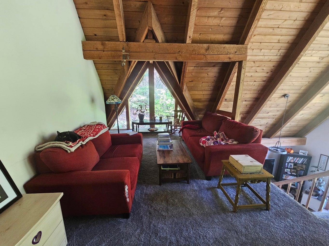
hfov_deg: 106.2
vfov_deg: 89.9
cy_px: 123
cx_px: 164
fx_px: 124
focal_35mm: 13
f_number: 2.2
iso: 320
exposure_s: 1/40
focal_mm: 2.2
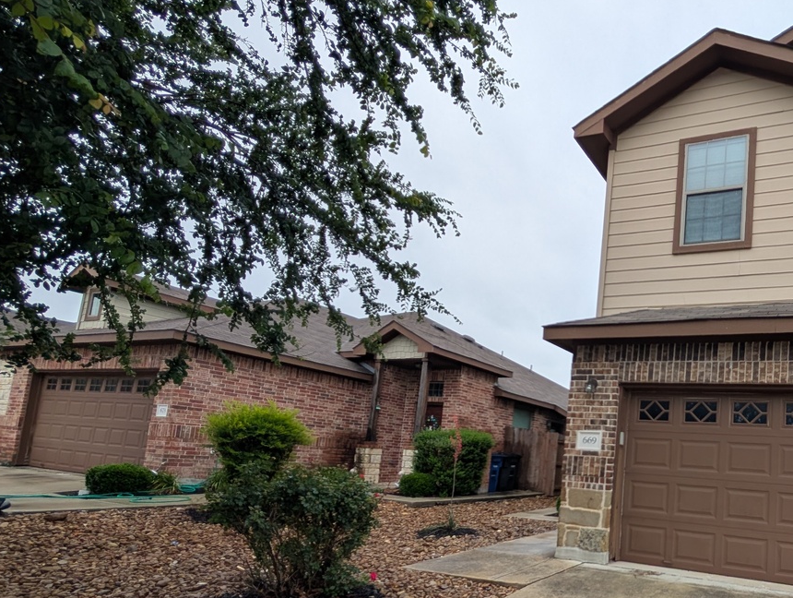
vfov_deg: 64.0
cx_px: 636
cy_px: 412
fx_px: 459
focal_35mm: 20
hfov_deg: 73.1
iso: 56
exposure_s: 1/1009
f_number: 1.7
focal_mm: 2.02
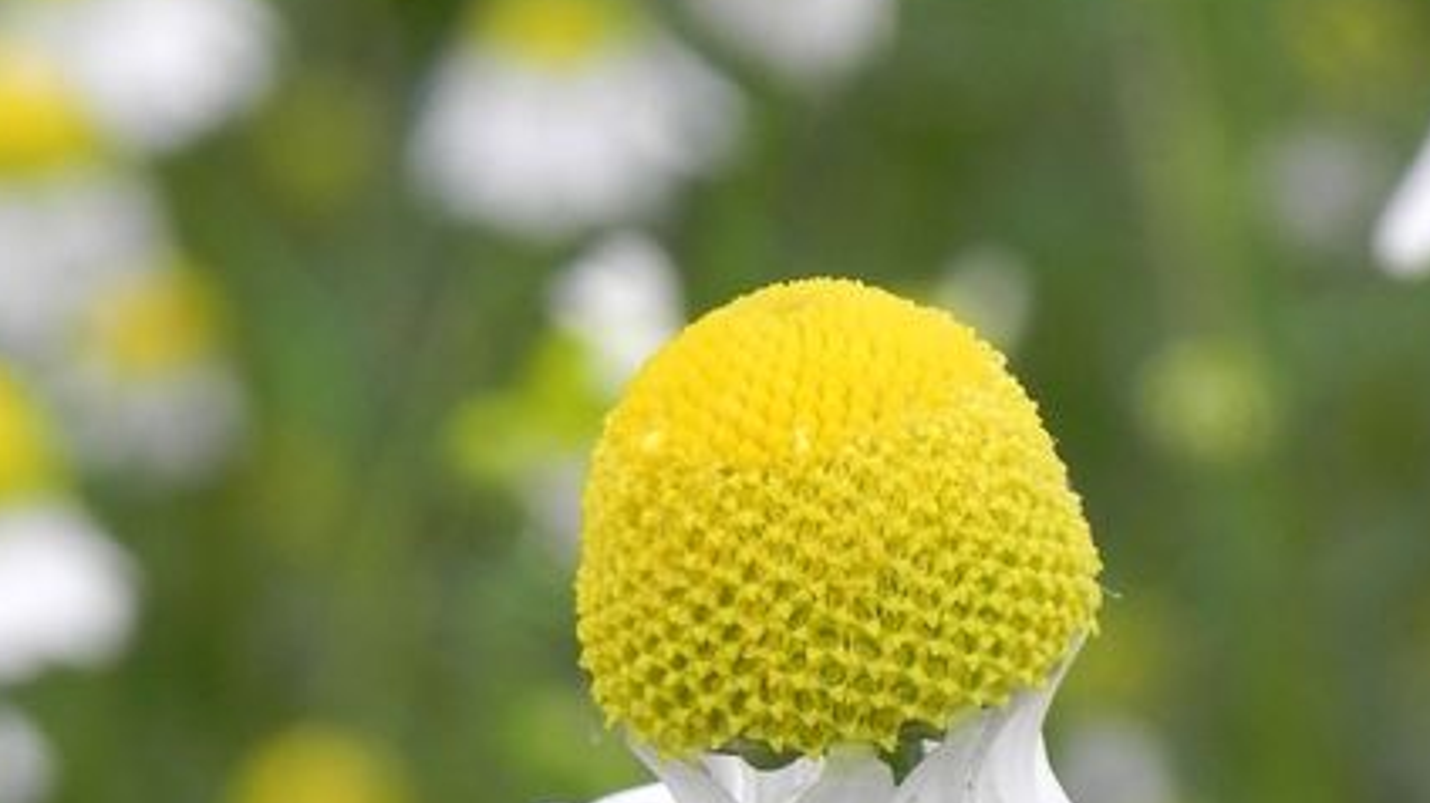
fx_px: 8186
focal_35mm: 216
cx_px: 752
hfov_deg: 10.0
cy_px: 975
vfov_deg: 5.6
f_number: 5
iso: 160
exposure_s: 1/160
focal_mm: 18.8
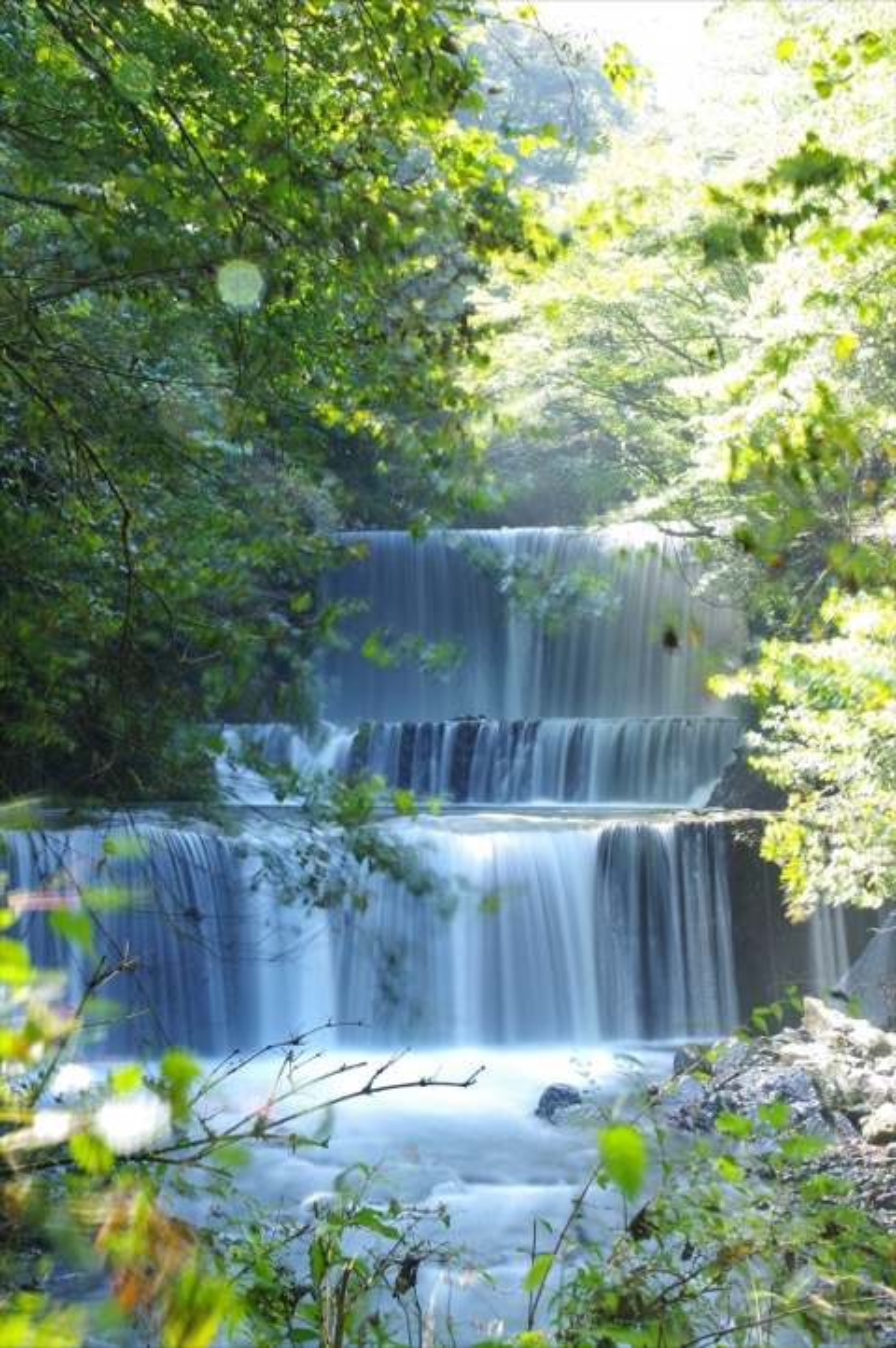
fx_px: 1721
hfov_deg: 29.2
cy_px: 674
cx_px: 448
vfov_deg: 42.8
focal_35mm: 46
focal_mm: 31
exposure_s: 4
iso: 100
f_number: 16
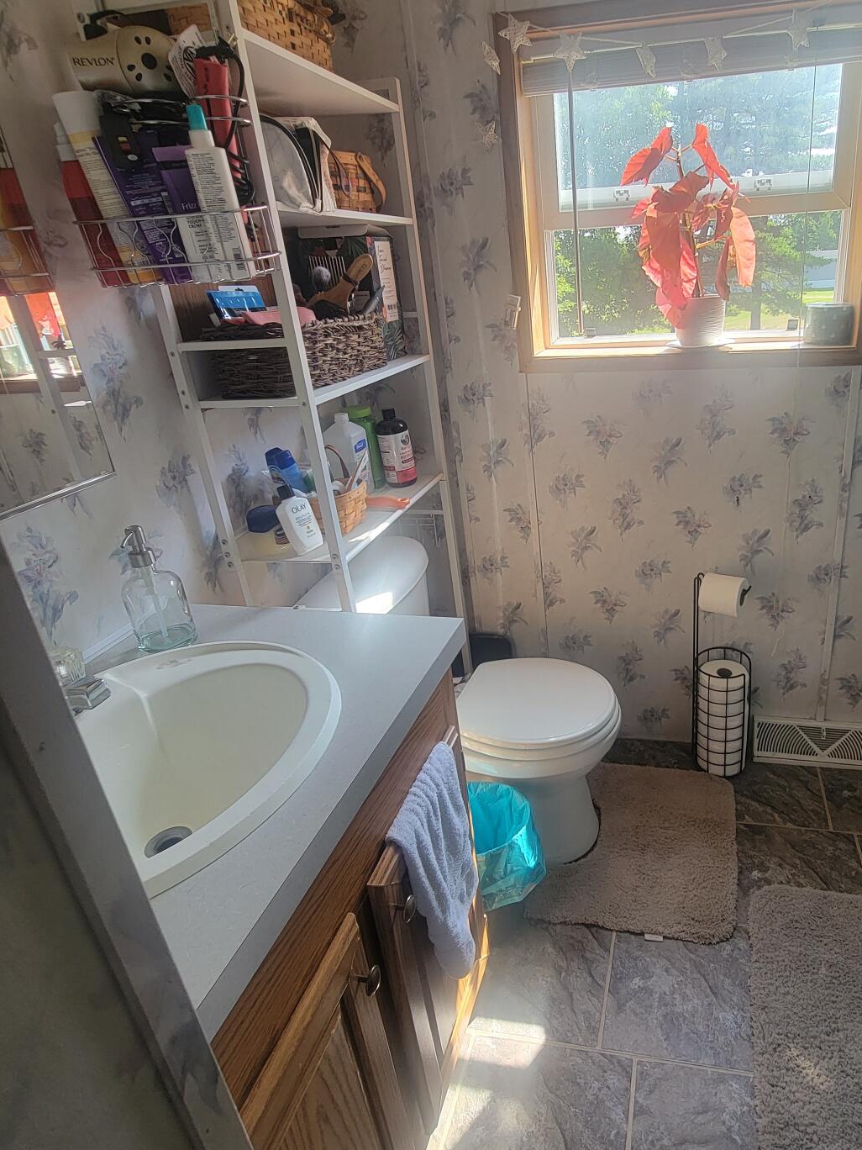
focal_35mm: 19
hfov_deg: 66.8
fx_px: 631
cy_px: 558
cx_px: 576
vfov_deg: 84.6
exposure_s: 1/60
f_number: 2.2
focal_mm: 2.2
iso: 64
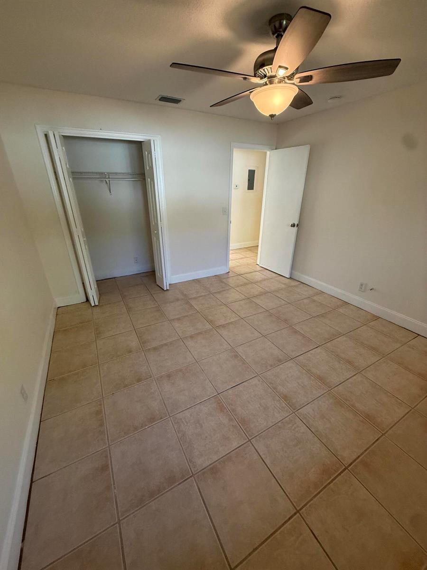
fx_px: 230
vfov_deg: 102.1
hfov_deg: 85.7
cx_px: 214
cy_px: 285
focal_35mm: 14
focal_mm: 2.22
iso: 250
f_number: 2.2
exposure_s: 1/120
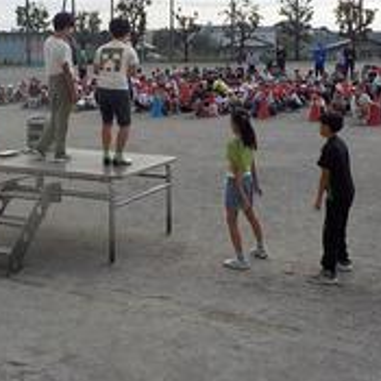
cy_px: 110
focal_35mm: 53
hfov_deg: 32.1
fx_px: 660
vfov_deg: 31.8
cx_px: 144
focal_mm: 4.1
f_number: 3.3
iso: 125
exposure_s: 1/1000
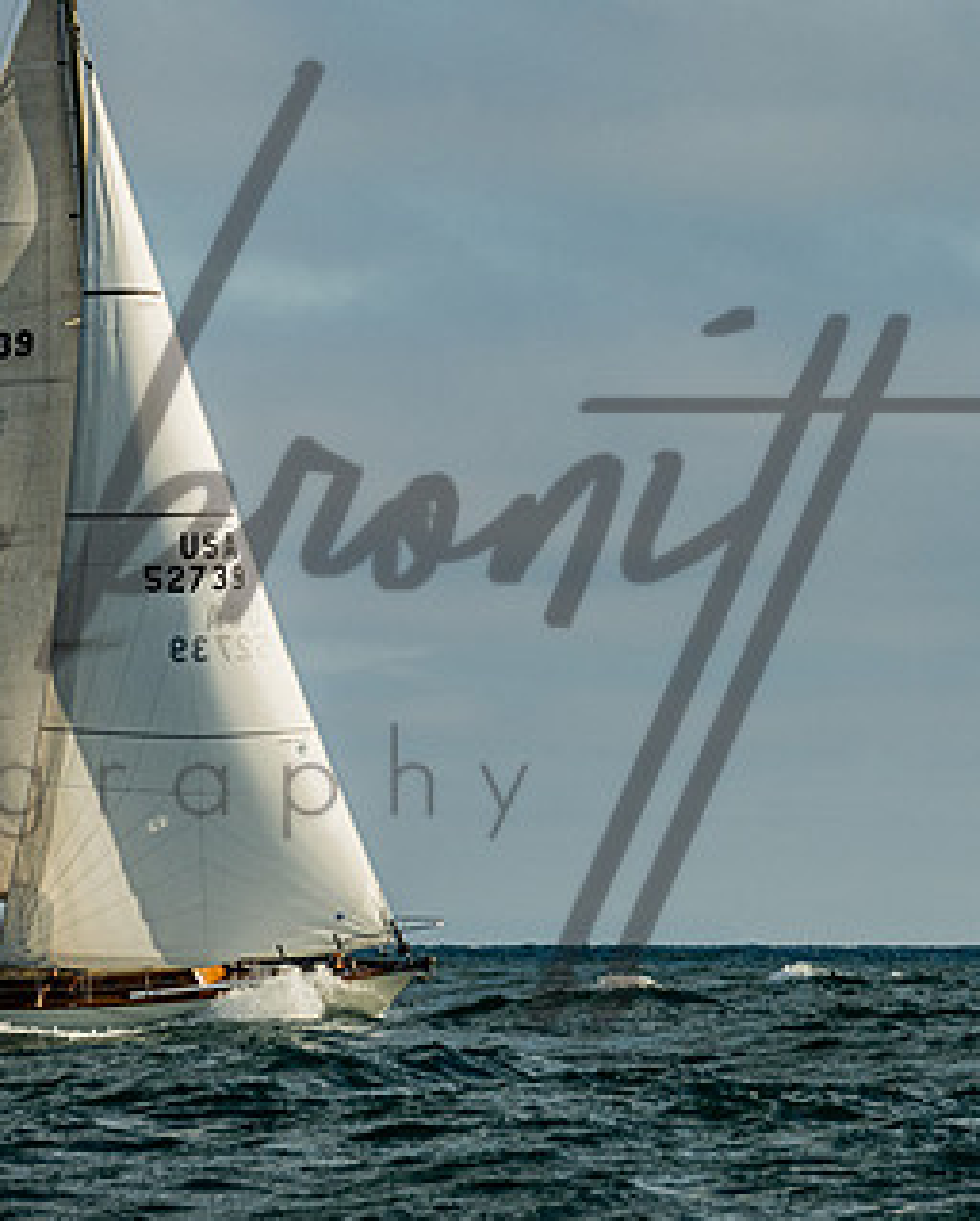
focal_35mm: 356
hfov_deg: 4.4
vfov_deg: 5.4
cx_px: 522
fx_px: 12882
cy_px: 463
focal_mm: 160
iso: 250
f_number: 6.3
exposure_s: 1/800
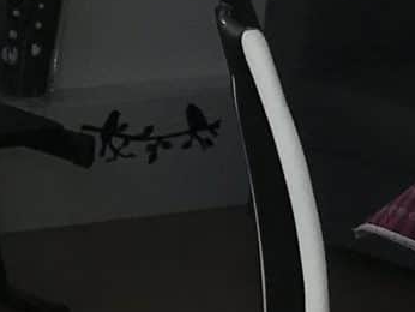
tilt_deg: -8.5
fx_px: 2483
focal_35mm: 207
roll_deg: -2.0
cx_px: -656
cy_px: -76
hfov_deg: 8.5
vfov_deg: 7.1
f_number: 1.8
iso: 20
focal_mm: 3.99
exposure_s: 1/643
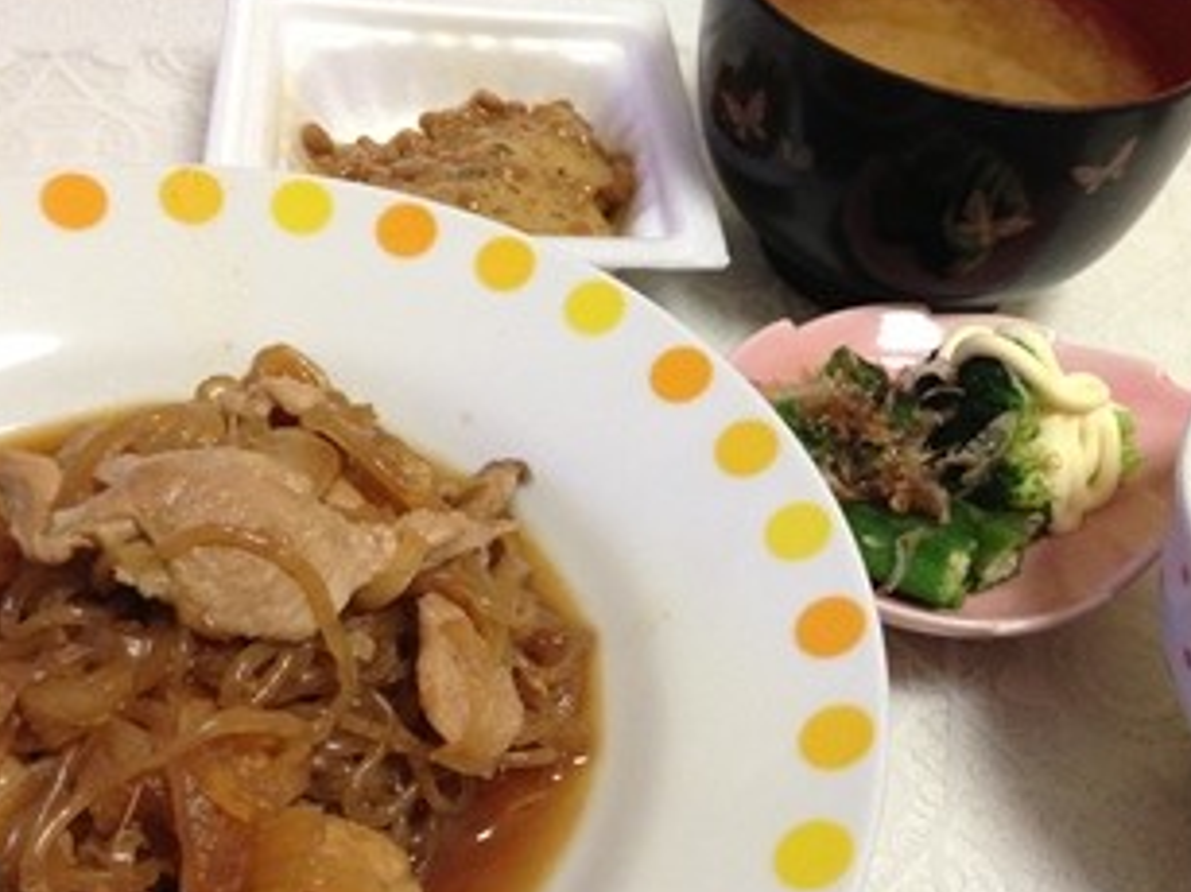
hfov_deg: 43.9
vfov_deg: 33.5
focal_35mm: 43
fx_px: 1479
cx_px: 621
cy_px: 524
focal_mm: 4.13
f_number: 2.4
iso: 320
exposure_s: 1/20
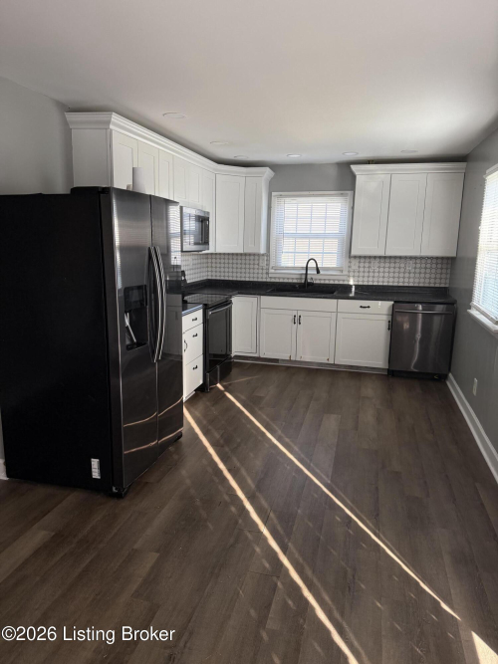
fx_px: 461
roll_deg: -2.1
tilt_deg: -9.5
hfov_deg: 56.8
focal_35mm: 24
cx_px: 249
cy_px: 332
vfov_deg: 71.6
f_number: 1.78
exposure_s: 1/168
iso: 200
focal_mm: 6.76
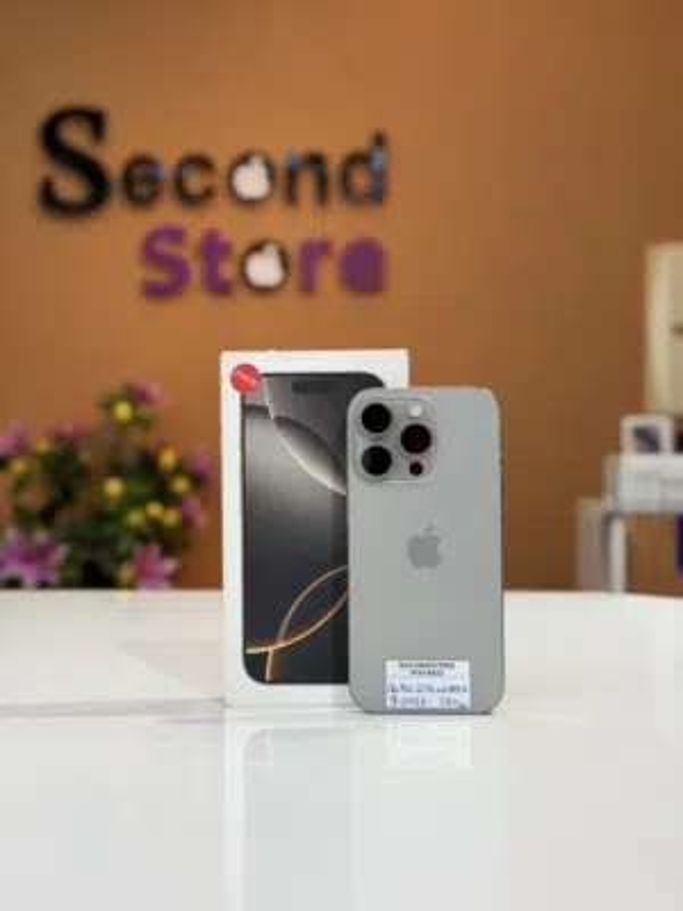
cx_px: 342
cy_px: 456
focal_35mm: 48
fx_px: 1263
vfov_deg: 39.7
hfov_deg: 30.3
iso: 64
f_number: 1.78
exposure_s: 1/663
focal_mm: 6.76
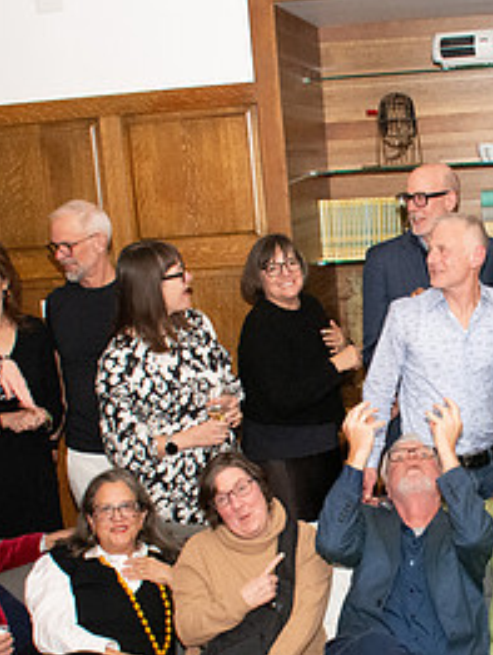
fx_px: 1156
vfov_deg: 31.3
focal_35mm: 61
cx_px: 414
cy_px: 462
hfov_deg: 23.6
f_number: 9
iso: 5000
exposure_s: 1/200
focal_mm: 18
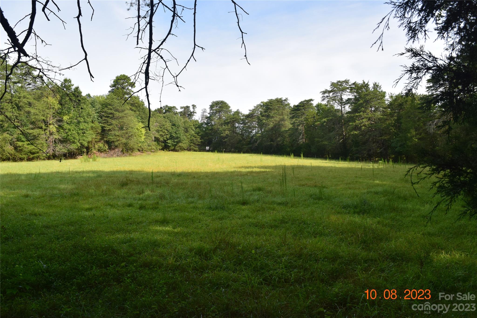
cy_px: 159
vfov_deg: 47.9
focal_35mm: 27
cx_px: 238
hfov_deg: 67.4
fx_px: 358
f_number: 11
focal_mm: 18
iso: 400
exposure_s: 1/320
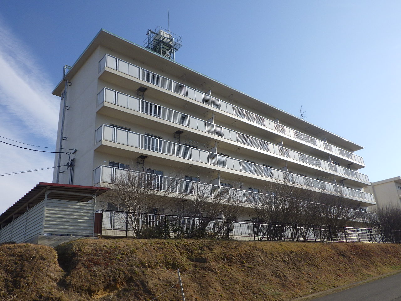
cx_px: 200
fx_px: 324
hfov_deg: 63.4
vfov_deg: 49.7
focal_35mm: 28
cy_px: 150
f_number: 4.2
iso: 125
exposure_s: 1/1000
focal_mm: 5
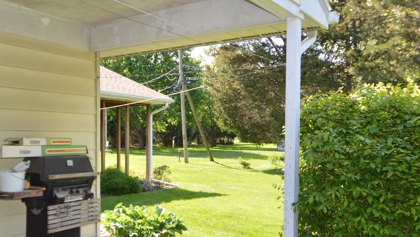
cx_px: 191
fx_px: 412
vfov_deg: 31.6
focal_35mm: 37
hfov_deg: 53.9
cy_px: 165
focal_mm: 10
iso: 100
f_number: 4
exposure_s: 1/160
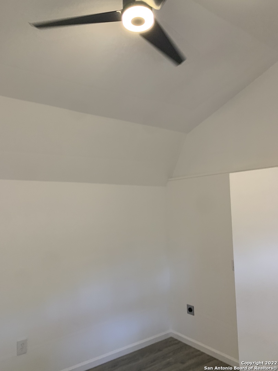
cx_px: 139
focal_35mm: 26
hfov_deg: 53.1
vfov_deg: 67.3
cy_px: 186
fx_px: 278
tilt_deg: +0.9
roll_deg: +1.3
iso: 80
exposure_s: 1/60
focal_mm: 4.25
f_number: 1.8
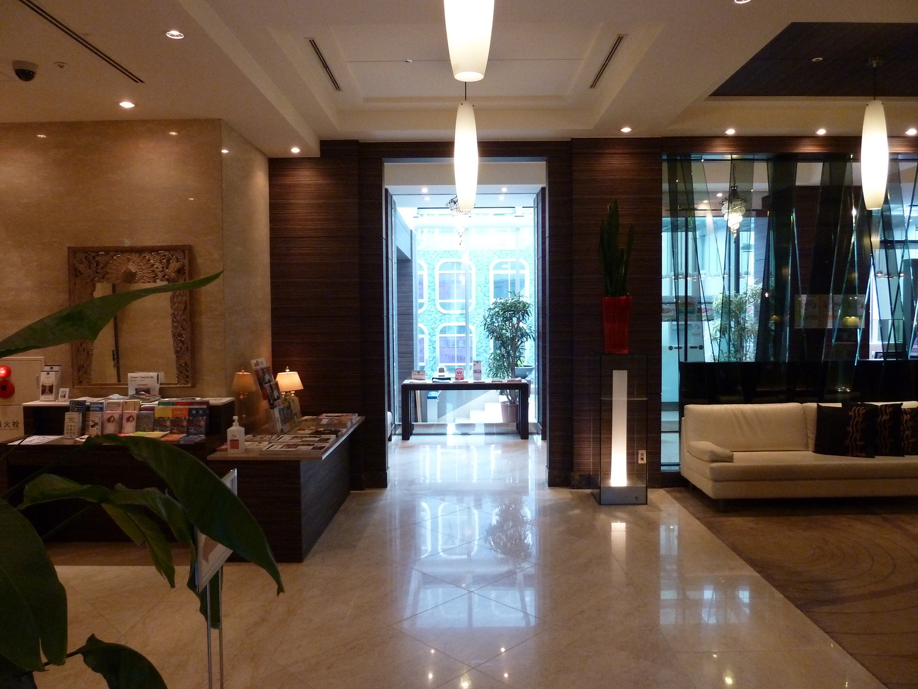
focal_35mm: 25
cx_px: 459
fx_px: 663
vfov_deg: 54.9
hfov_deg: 69.4
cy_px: 344
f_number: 3.3
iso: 400
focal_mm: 4.1
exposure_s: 1/30
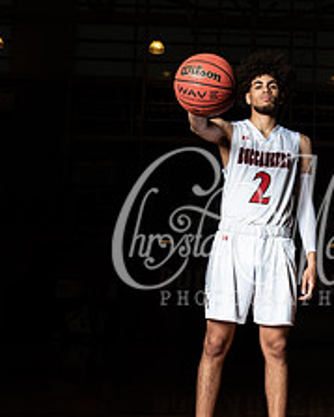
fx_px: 816
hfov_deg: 22.8
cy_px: 212
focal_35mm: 66
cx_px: 271
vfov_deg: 28.7
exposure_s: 1/200
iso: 320
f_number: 14
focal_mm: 35
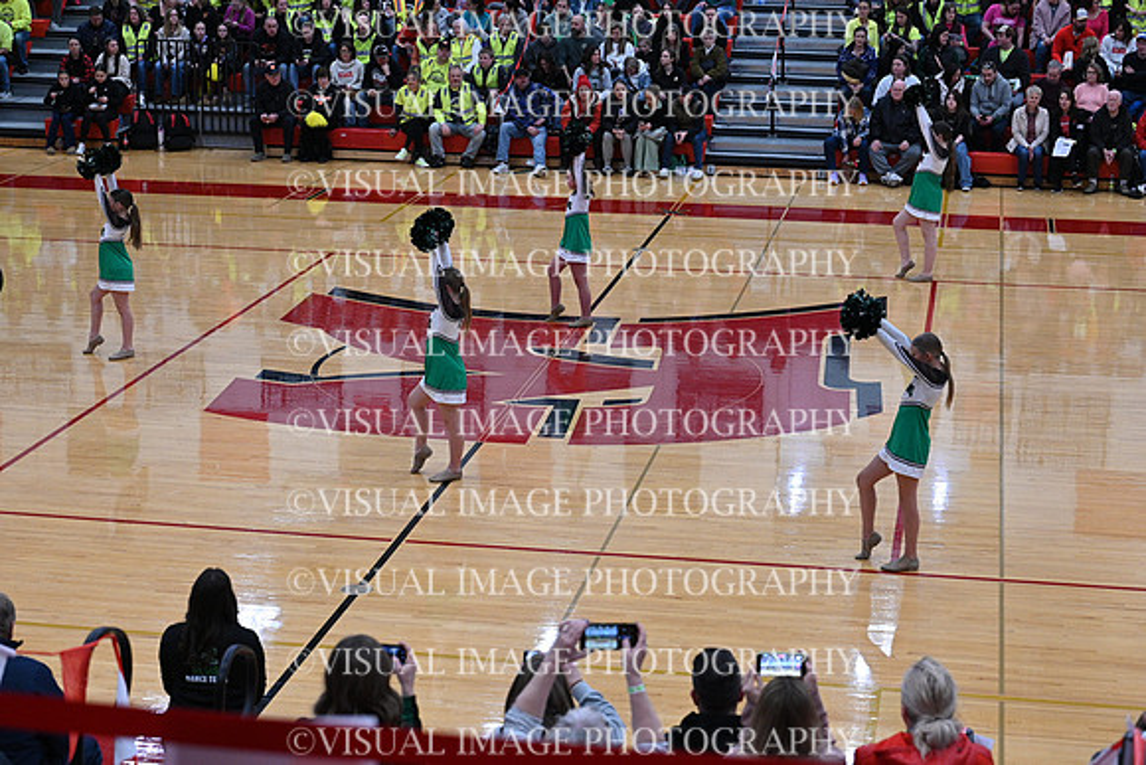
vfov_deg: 19.5
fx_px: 2229
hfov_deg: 28.8
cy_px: 382
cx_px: 573
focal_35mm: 70
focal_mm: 70
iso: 4000
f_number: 4
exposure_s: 1/400
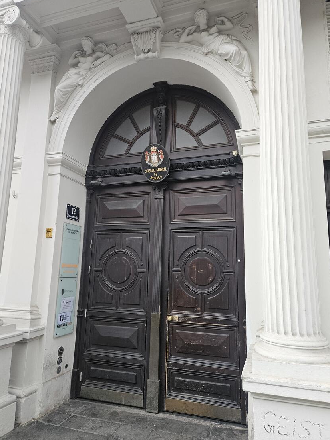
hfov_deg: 56.7
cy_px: 218
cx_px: 171
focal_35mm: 24
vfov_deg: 71.6
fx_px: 306
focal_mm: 5.4
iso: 250
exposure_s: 1/359
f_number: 1.8
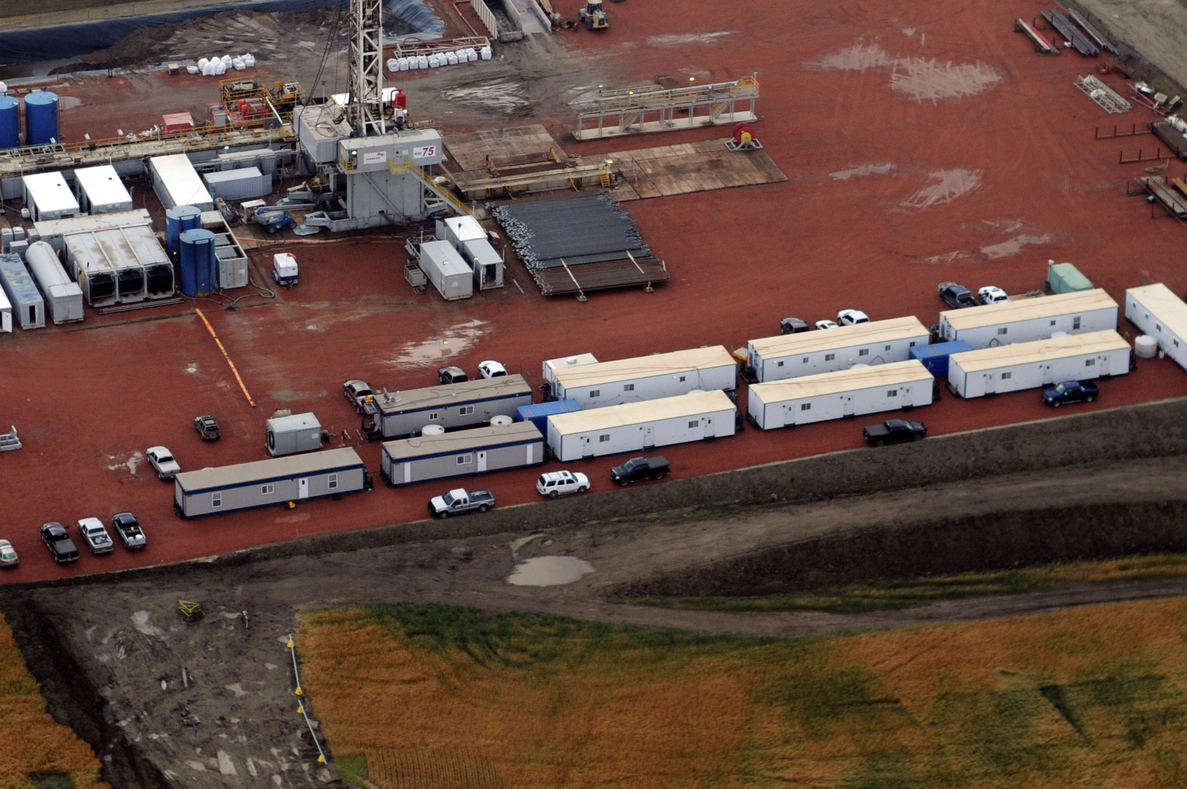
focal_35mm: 138
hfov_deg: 14.9
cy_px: 105
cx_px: 525
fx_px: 4545
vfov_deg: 9.9
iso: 250
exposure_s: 1/3200
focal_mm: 50
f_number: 2.8
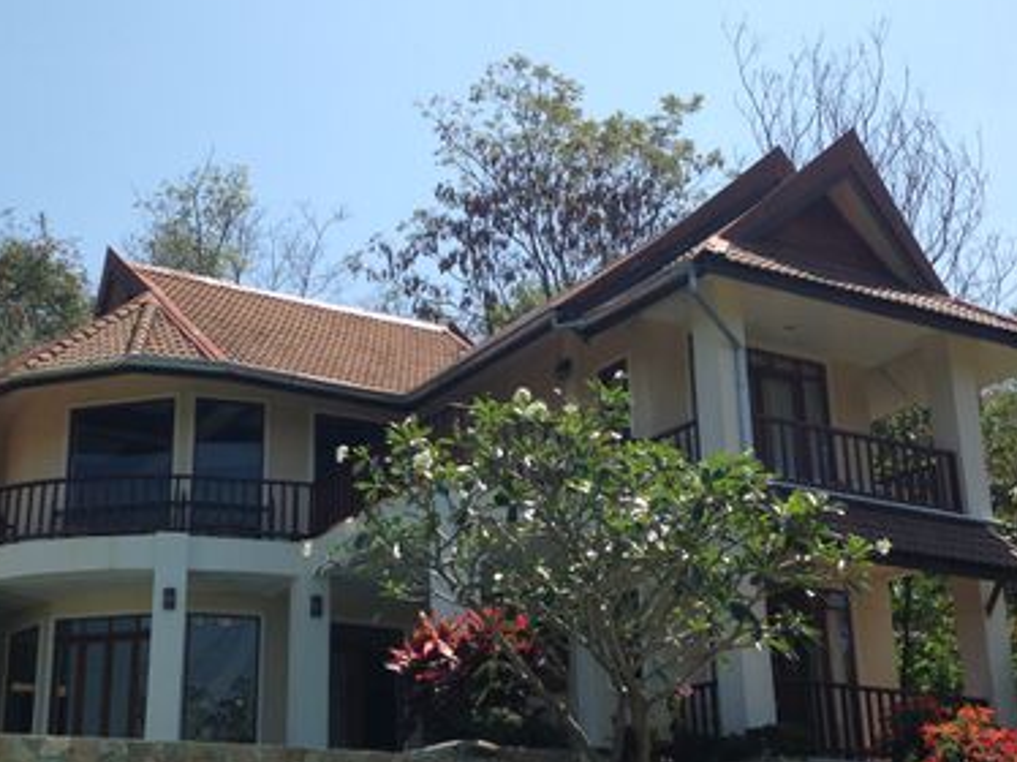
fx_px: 1556
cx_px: 402
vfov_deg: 27.5
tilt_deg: +16.8
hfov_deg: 36.1
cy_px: 438
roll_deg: +1.9
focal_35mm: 53
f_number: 2.4
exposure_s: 1/1550
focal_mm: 4.12
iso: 50
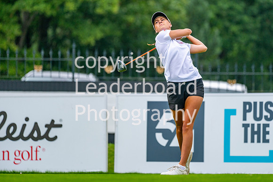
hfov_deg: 6.1
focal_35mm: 336
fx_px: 2546
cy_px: 80
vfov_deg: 4.1
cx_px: 153
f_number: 4.5
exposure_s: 1/3200
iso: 400
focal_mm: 300
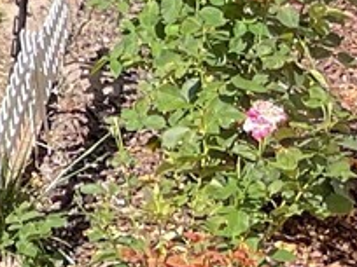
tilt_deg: -6.4
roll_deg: +1.5
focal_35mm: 196
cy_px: -597
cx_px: -782
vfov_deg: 6.7
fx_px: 2021
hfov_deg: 8.2
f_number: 1.6
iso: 32
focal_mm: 5.1
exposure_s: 1/638
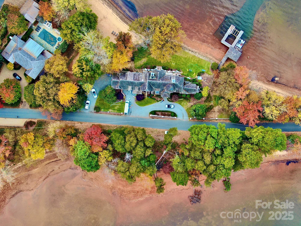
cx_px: 151
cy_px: 113
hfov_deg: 38.9
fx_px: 426
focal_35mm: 49
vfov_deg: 29.7
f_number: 3.8
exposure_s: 1/120
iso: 100
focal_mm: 8.6
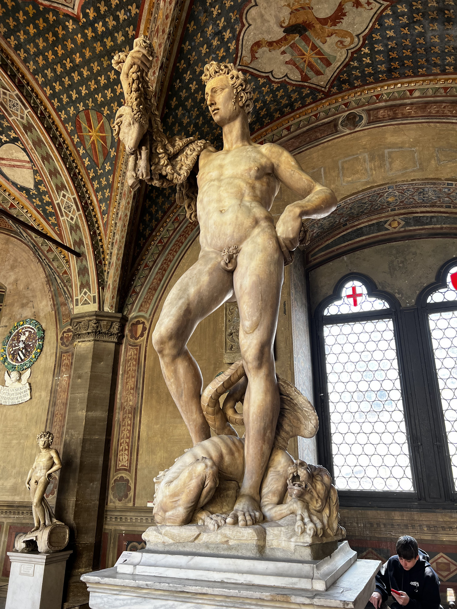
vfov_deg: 67.3
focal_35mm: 26
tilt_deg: +20.6
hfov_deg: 53.1
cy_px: 304
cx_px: 228
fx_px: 458
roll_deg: -1.0
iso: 80
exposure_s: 1/121
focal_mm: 5.7
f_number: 1.5
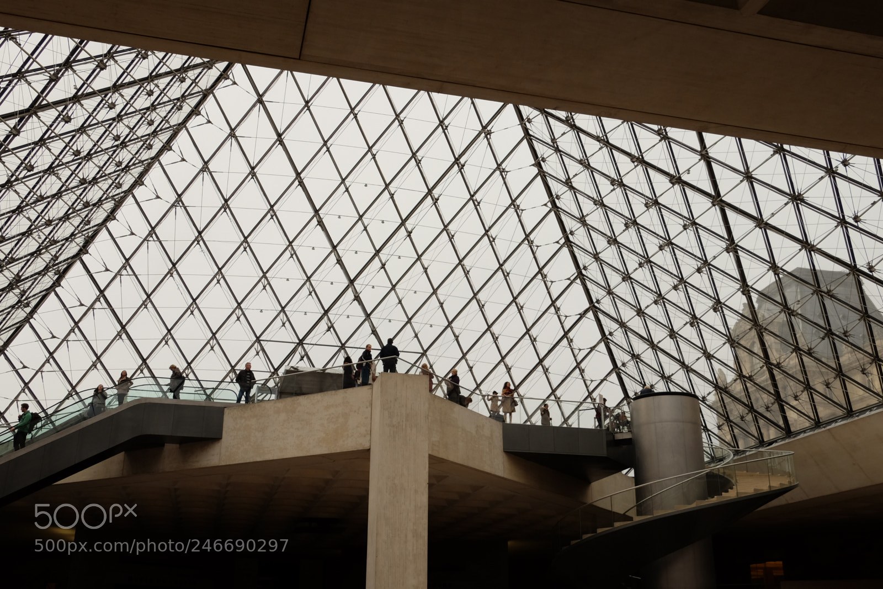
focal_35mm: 35
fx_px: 858
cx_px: 442
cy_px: 294
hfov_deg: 54.4
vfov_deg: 37.9
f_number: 11
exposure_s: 1/170
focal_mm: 23.3
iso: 400
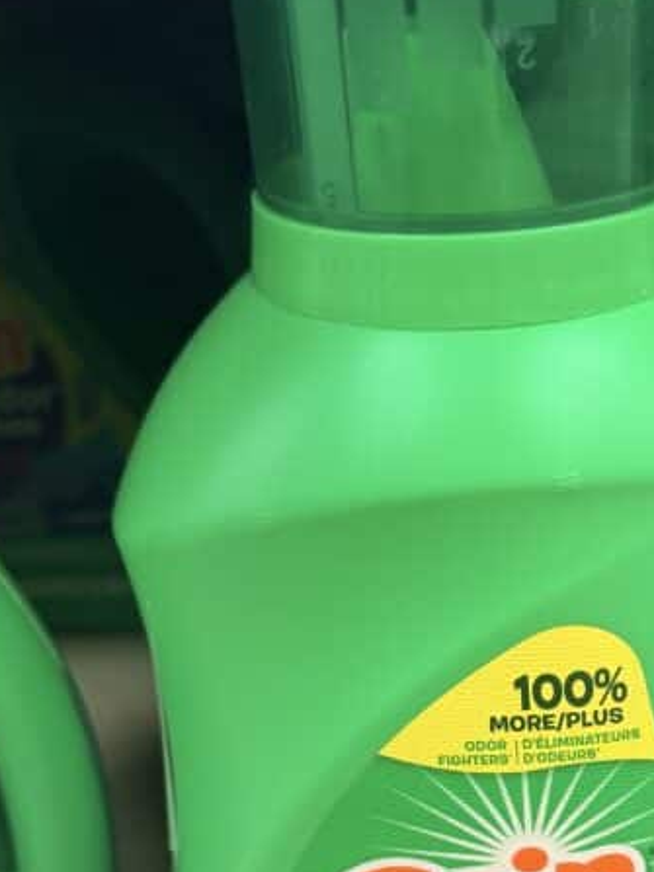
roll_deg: +2.9
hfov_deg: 26.0
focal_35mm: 55
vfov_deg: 33.4
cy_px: 757
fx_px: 1386
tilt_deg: -34.0
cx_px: 537
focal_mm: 6.76
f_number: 1.78
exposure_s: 1/61
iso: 125
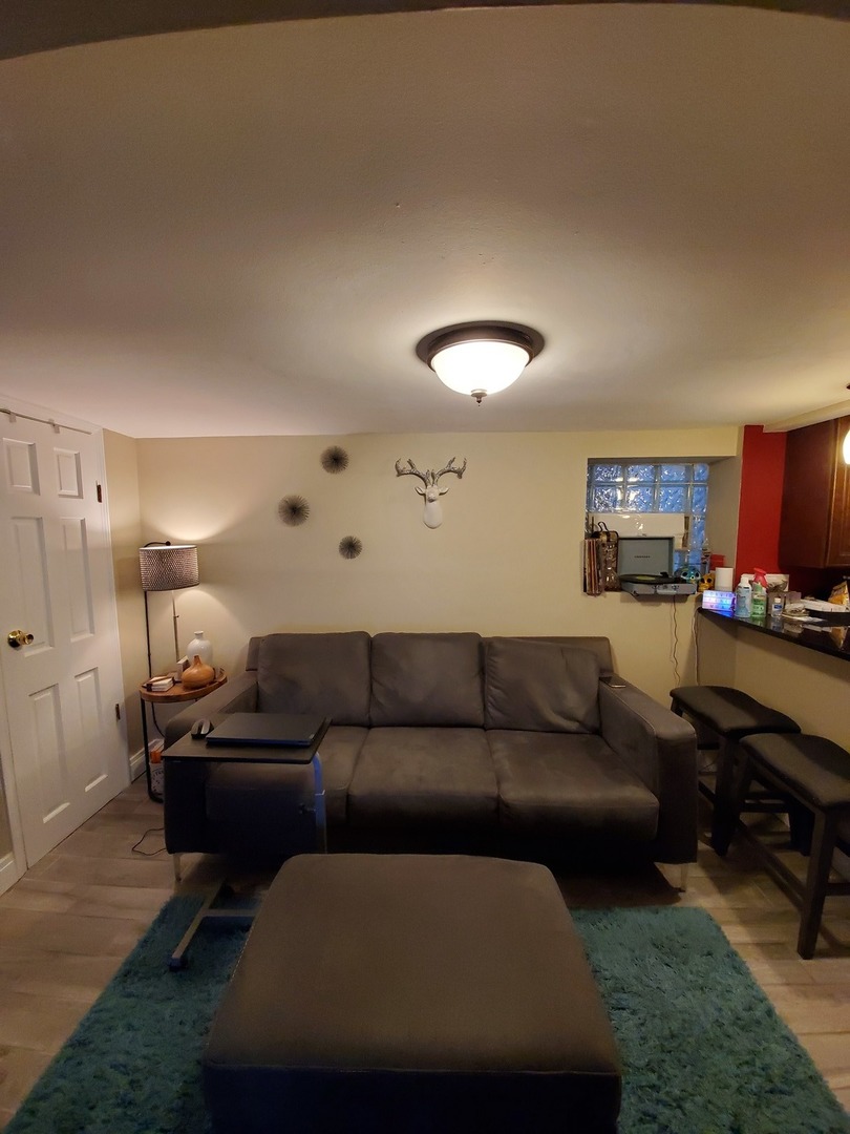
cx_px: 425
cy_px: 567
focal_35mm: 13
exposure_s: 1/39
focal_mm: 1.8
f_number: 2.2
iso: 400
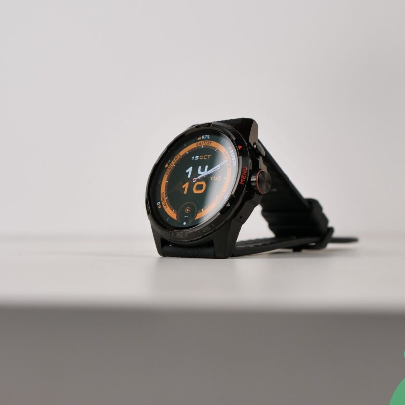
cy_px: 210
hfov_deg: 38.3
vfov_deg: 38.3
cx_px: 199
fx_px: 582
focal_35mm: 44
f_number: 3.2
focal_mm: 16
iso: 200
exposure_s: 1/100
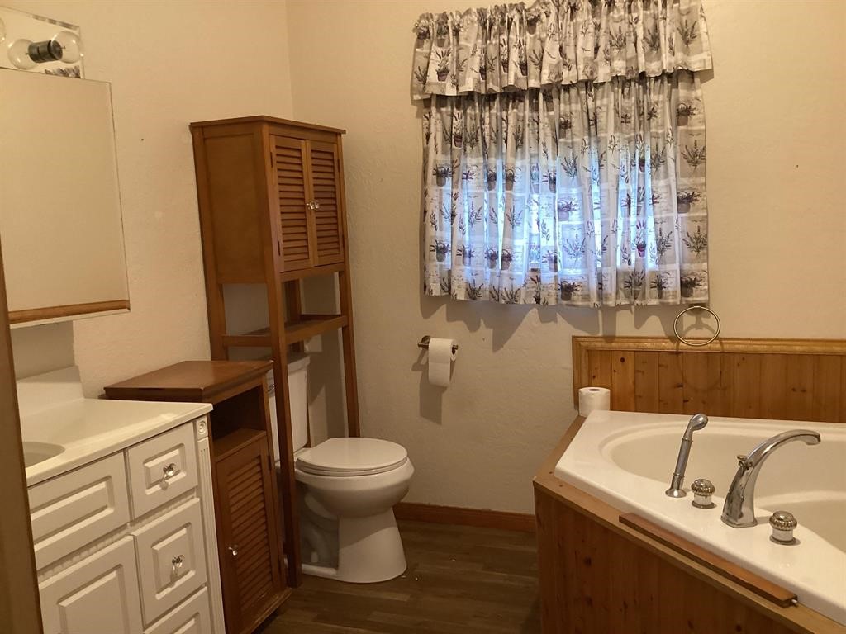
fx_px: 758
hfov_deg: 58.4
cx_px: 423
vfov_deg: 45.4
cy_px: 317
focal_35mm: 31
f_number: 2.4
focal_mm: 3.3
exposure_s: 1/40
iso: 320
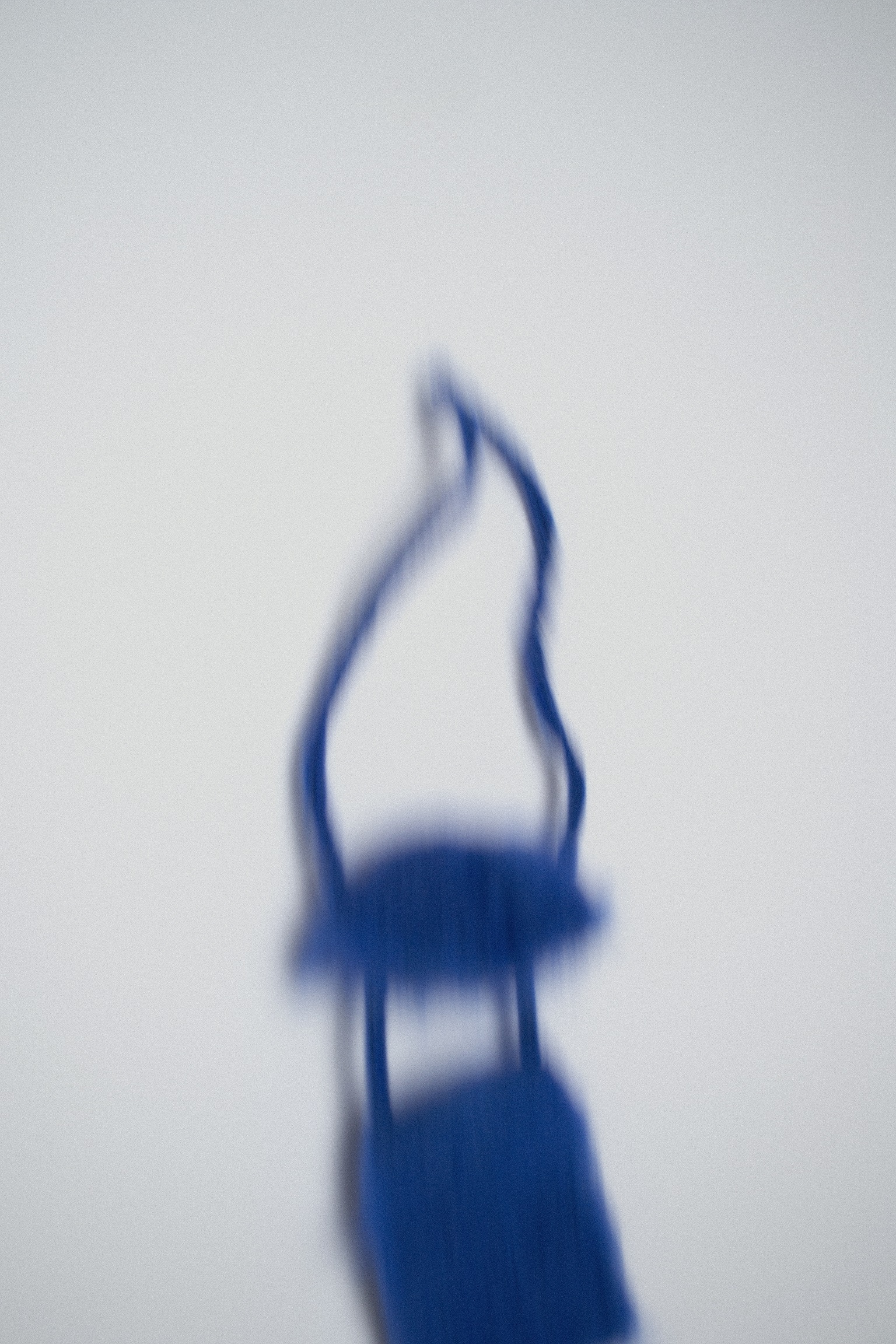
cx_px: 448
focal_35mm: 36
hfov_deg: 36.9
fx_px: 1344
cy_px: 672
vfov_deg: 53.1
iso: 100
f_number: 4.5
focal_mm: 24
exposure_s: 1/40
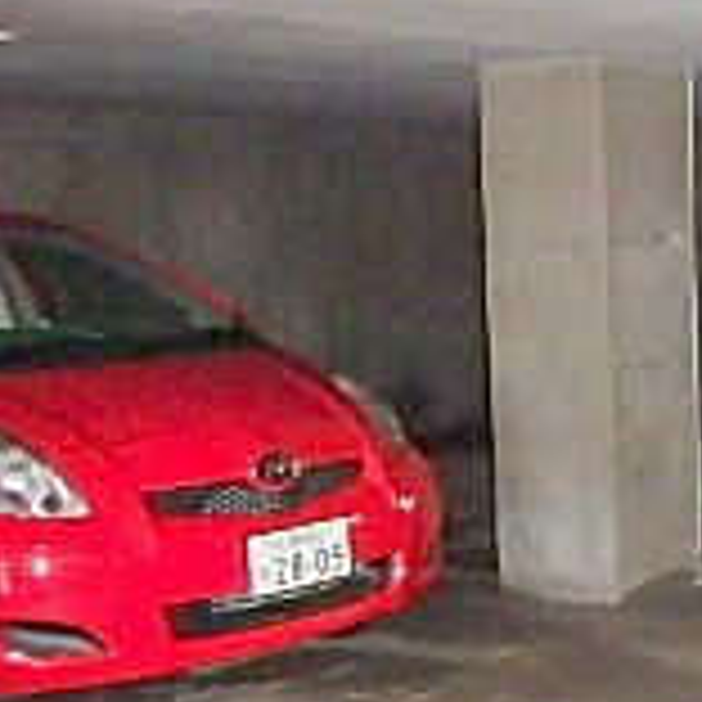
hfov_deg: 19.3
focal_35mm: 76
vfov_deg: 22.7
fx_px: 1744
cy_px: 477
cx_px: 1112
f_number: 3.5
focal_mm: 3.7
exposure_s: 1/30
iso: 1250
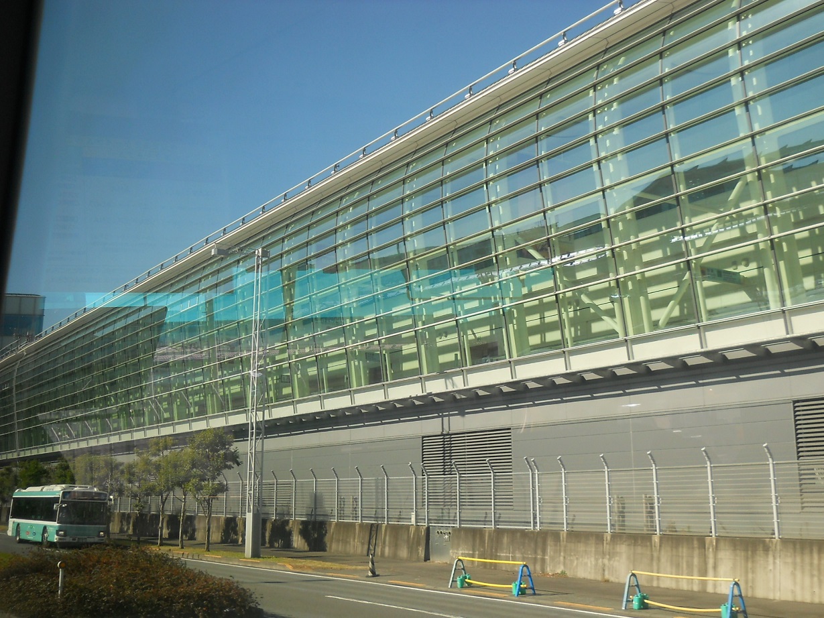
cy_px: 309
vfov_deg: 35.1
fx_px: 976
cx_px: 412
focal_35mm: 41
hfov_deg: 45.8
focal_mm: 6.72
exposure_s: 1/400
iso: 80
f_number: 3.1
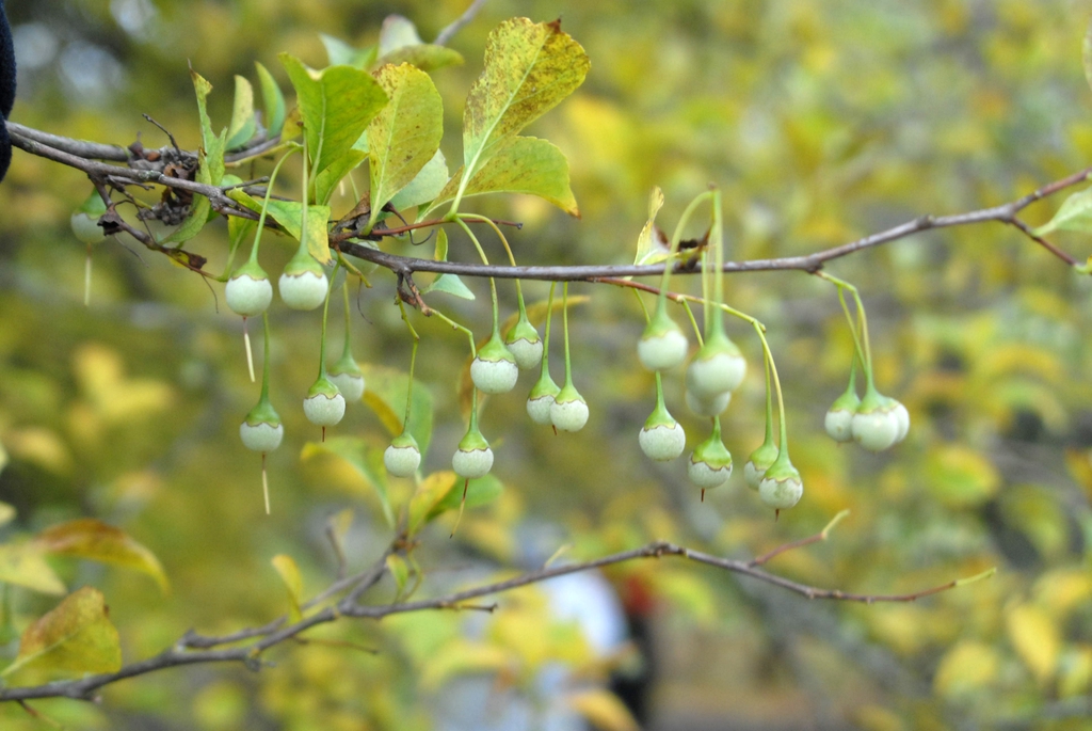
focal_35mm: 63
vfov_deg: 21.6
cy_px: 366
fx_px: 1913
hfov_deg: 31.9
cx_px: 546
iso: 400
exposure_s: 1/45
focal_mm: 42
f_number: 4
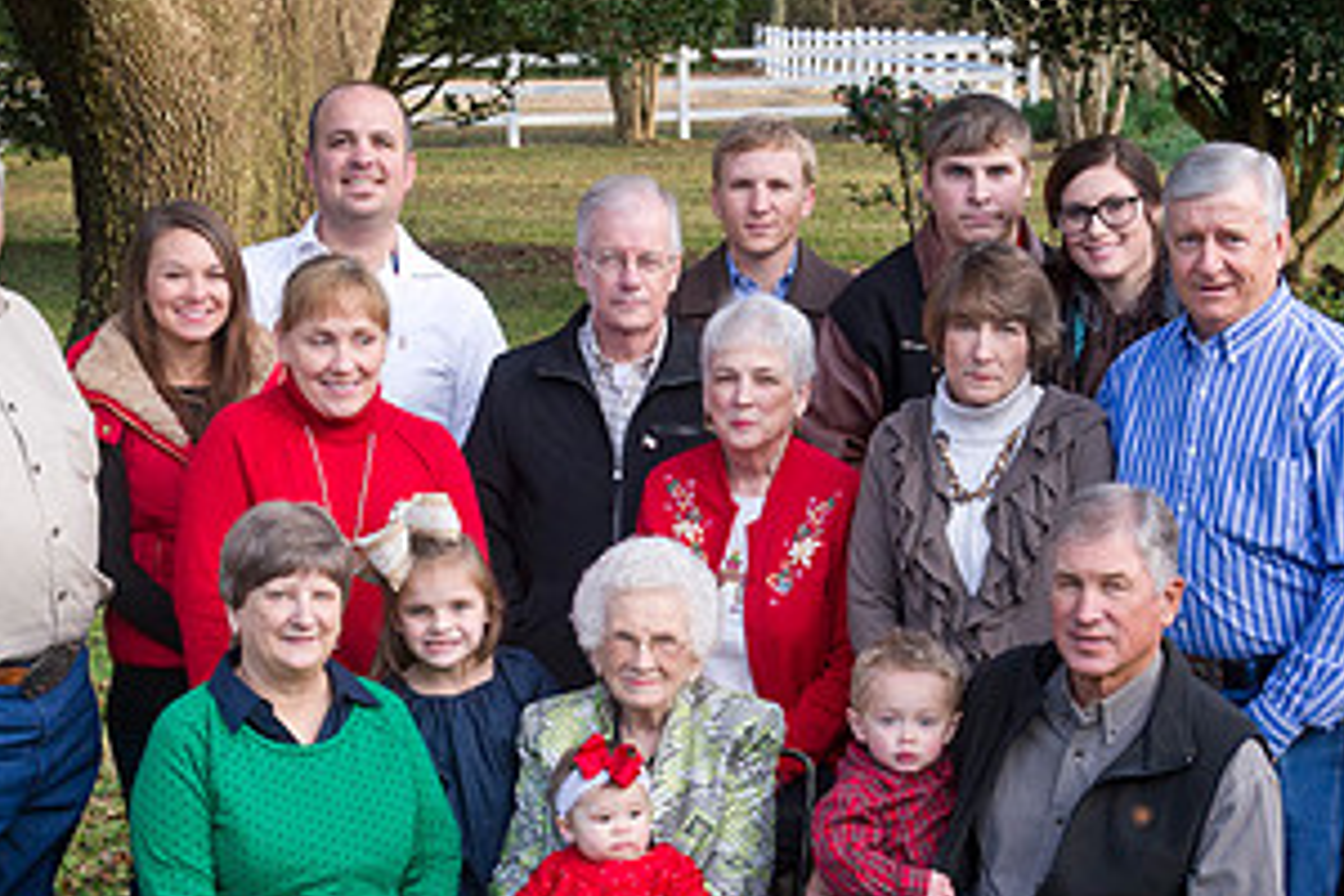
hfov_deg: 23.9
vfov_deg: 16.0
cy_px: 645
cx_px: 721
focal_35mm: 85
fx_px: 3173
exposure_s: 1/200
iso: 1000
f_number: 8
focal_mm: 44
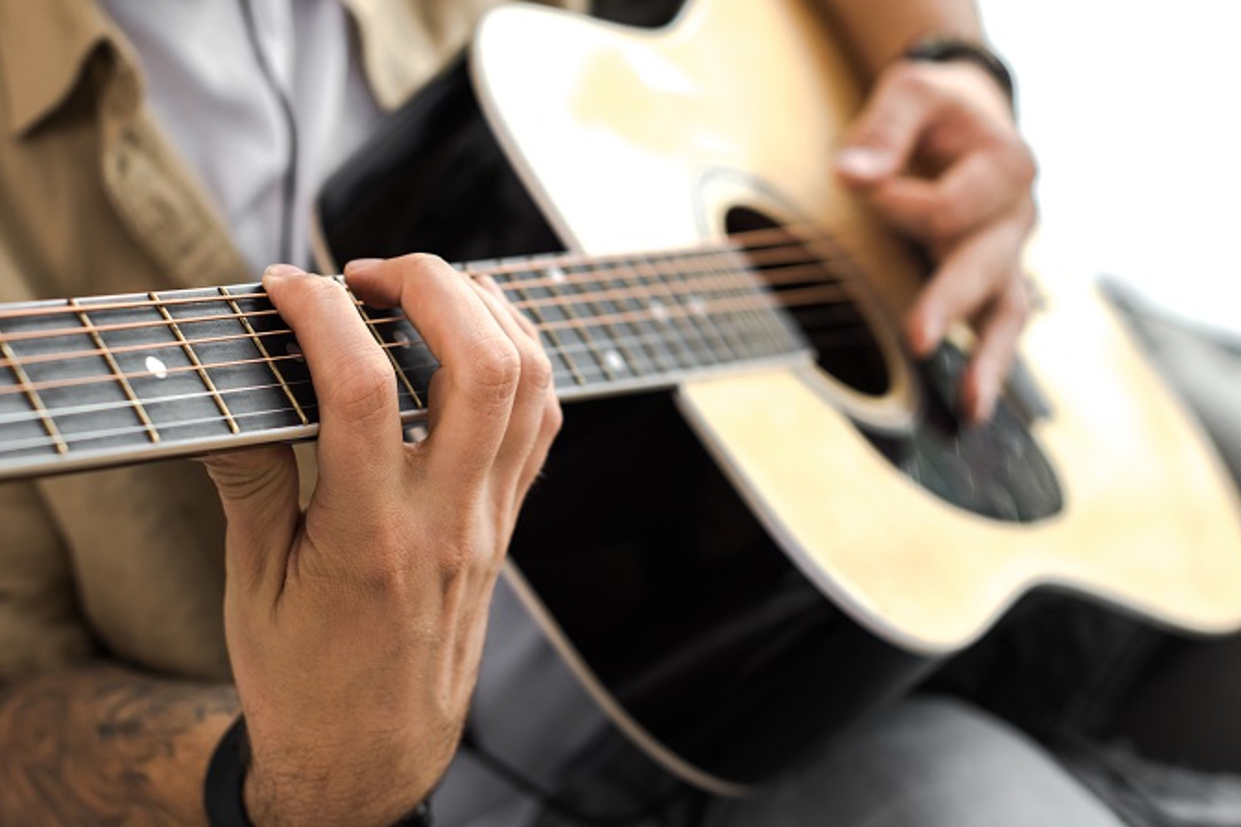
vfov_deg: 20.3
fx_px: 2309
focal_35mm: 67
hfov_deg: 30.0
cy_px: 316
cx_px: 488
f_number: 3.2
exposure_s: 1/200
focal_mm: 50
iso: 400
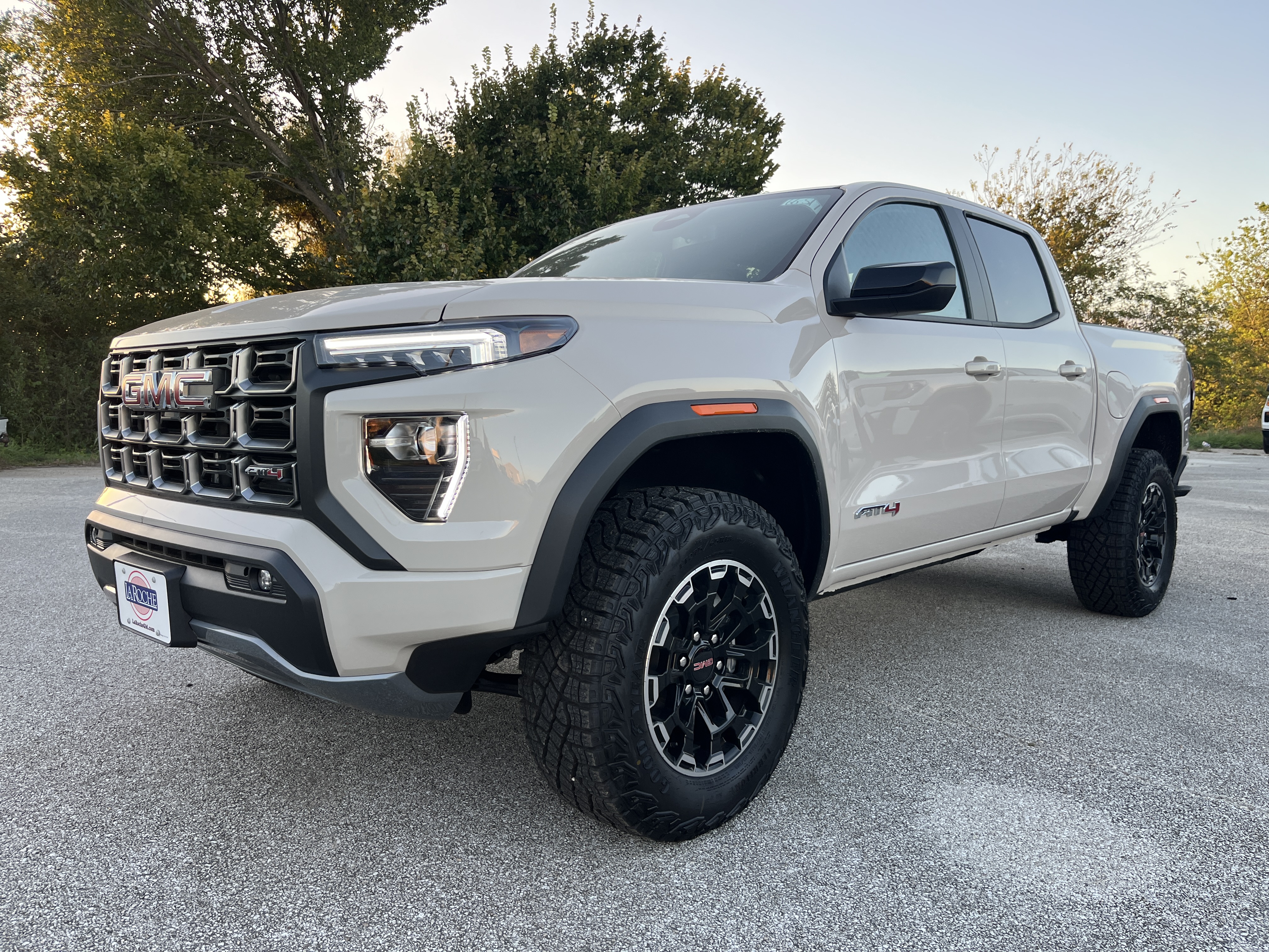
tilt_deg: -4.7
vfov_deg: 53.1
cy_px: 476
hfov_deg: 67.3
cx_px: 634
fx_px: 953
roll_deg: +0.0
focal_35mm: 26
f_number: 1.6
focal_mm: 5.1
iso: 50
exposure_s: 1/216
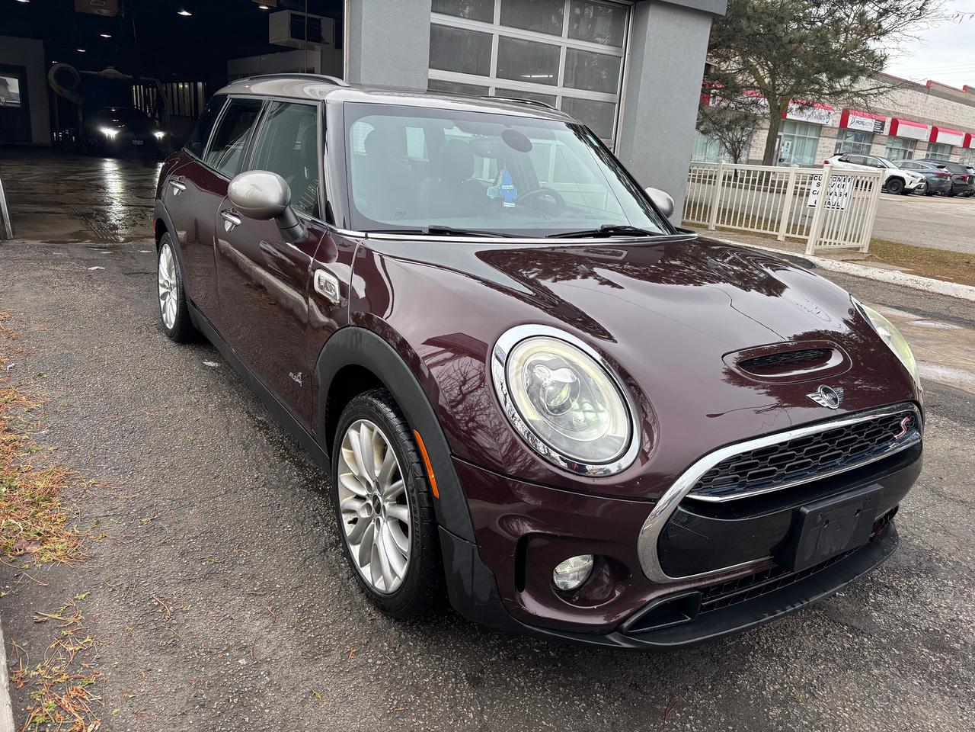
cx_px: 488
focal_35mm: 26
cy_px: 366
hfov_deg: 67.3
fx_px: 732
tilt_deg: -16.1
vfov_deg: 53.1
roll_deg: -4.3
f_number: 1.6
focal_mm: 5.96
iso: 50
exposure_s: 1/505
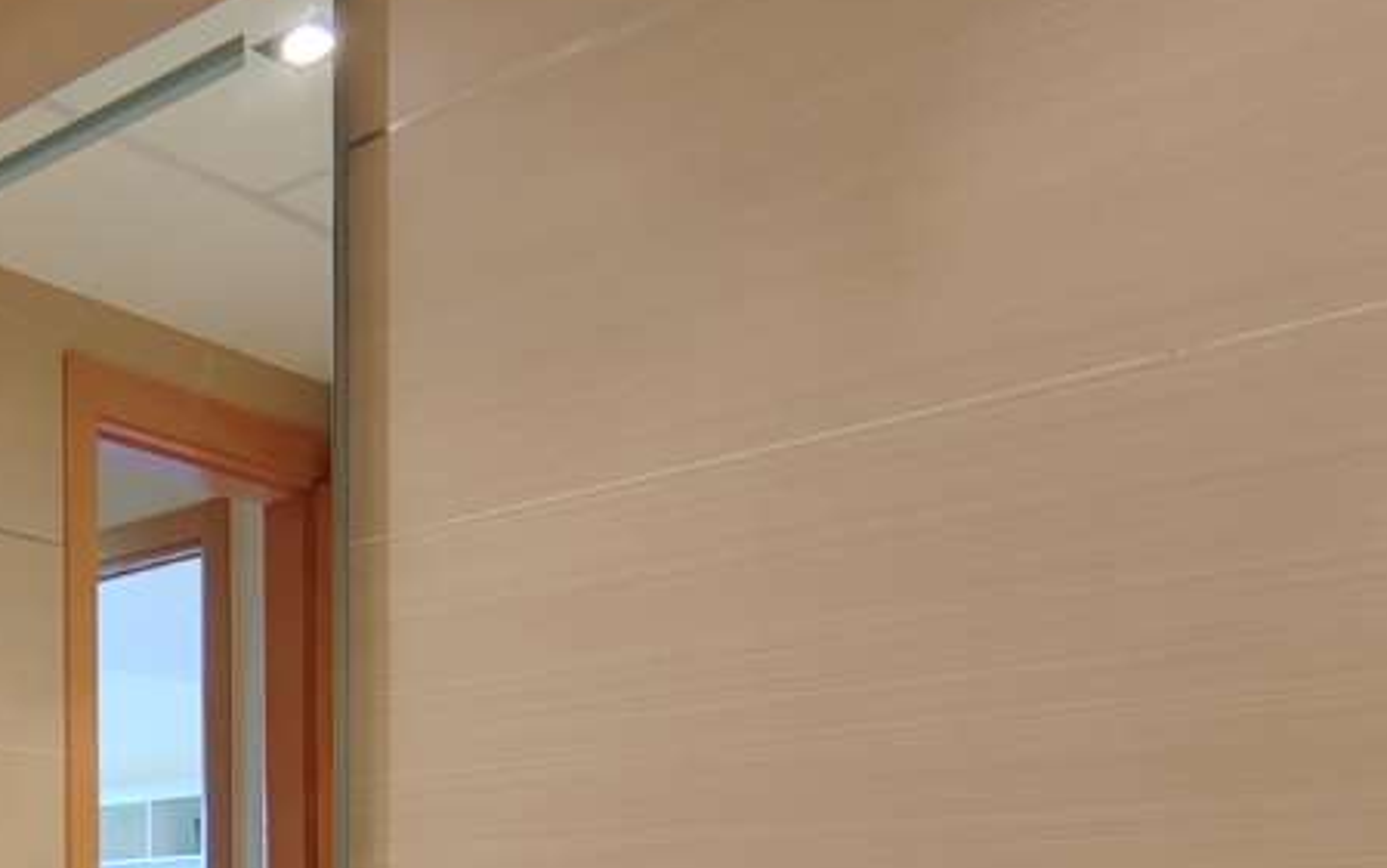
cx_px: -176
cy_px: 999
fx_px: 1739
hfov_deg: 36.2
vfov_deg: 25.6
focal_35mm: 46
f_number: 2.2
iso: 400
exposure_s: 1/33
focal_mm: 2.16
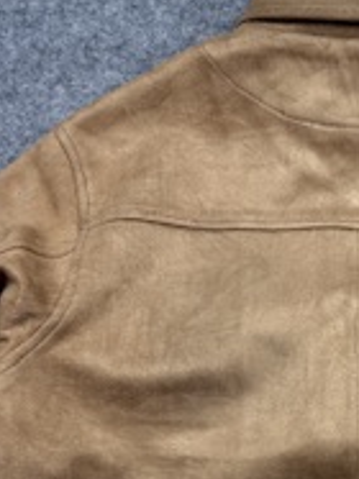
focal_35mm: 82
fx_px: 1135
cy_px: 456
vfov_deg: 23.1
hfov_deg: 17.5
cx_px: 367
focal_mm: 6.76
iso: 64
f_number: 1.78
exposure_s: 1/218
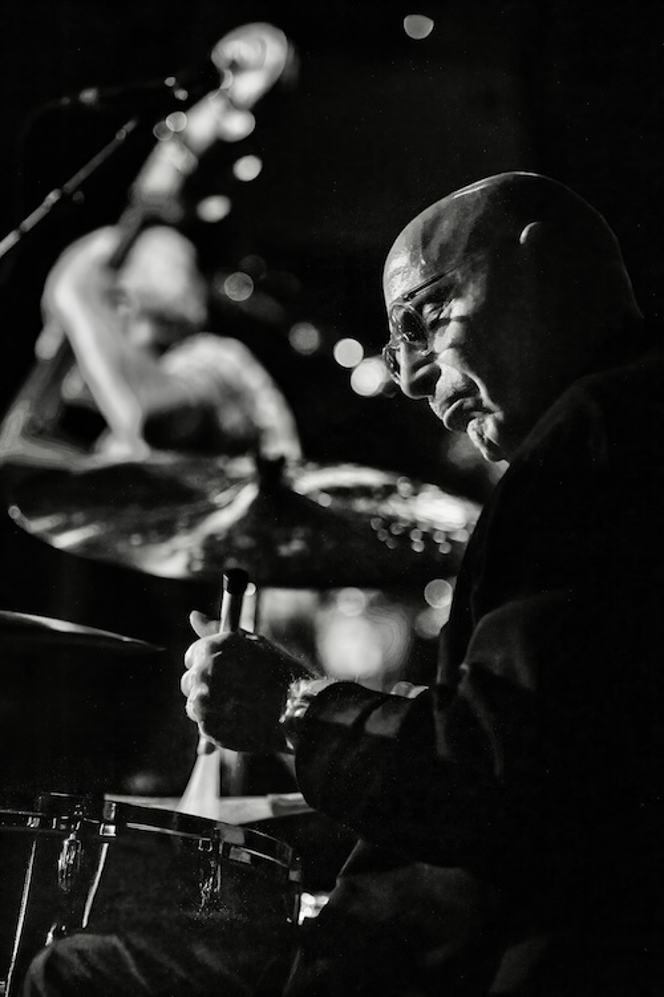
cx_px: 332
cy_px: 498
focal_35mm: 125
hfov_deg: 11.0
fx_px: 3461
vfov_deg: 16.4
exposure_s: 1/50
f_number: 2.8
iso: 2500
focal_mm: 125
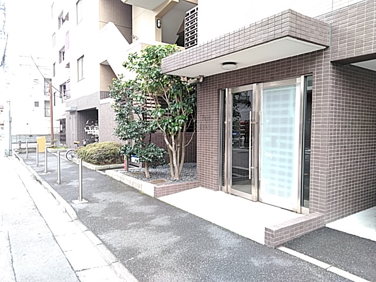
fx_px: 293
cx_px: 188
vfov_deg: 51.4
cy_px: 141
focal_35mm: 27
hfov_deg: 65.3
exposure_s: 1/30
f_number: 2.2
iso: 77
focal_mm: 3.46
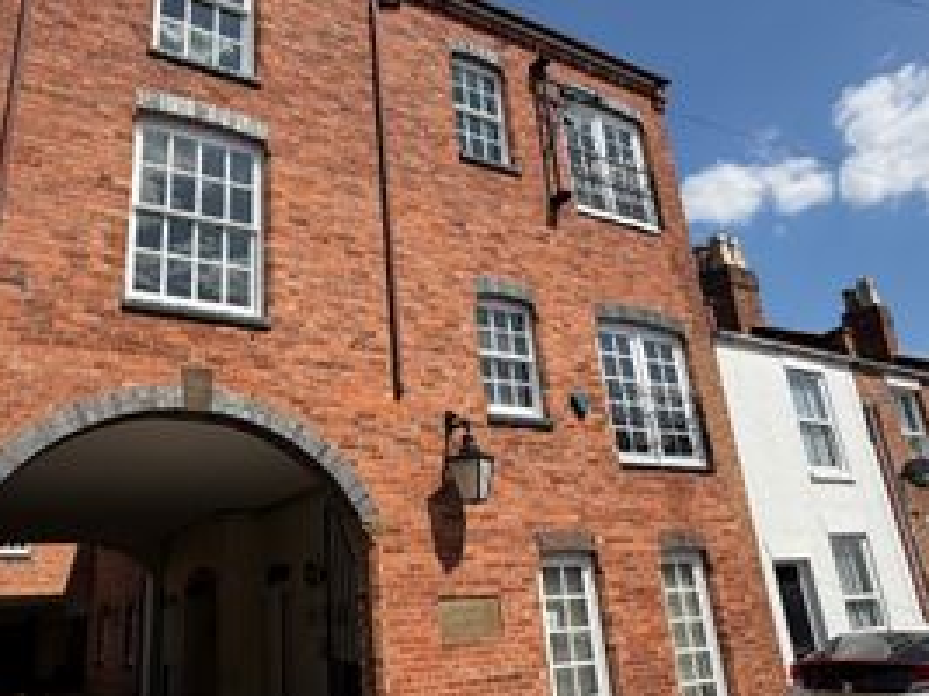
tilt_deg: +19.9
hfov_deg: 78.3
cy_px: 351
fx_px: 563
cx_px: 383
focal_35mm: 21
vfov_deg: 63.4
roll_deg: +3.5
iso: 20
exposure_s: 1/1017
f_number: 2.2
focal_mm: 2.22
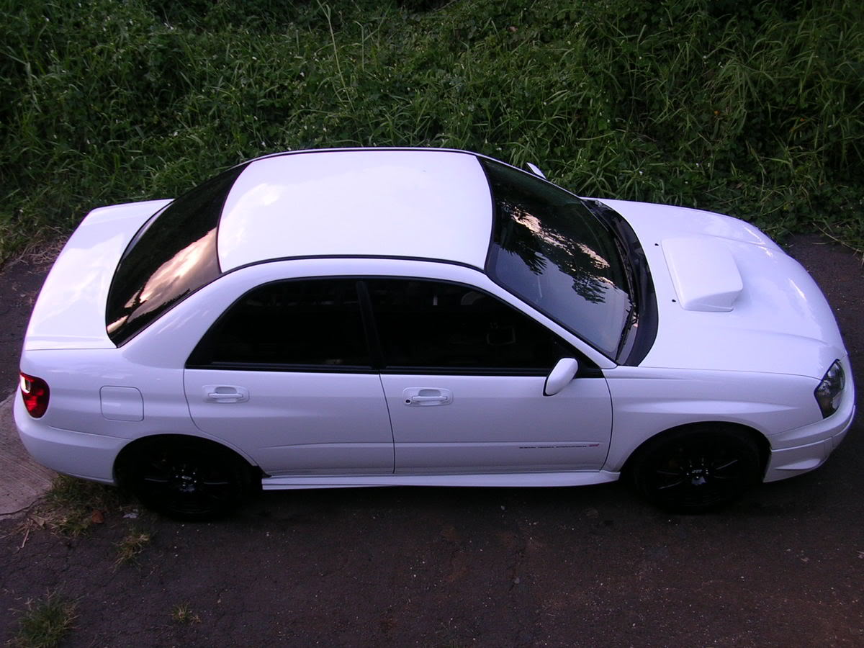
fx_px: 1023
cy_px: 324
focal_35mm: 41
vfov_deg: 35.1
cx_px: 432
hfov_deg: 45.8
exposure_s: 1/107
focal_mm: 6.2
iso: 50
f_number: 2.9
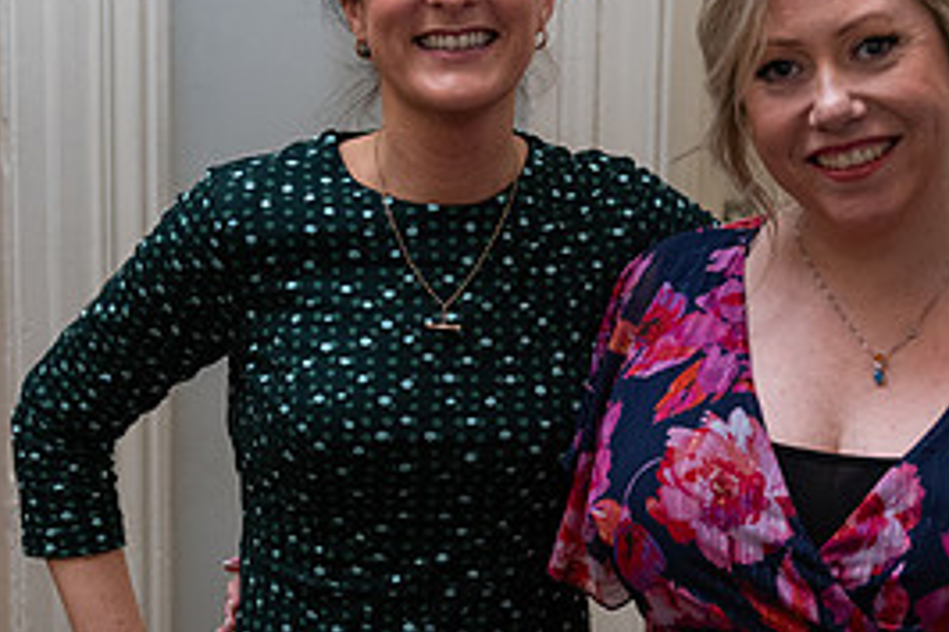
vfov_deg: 16.4
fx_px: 2187
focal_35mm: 83
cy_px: 323
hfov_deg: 24.5
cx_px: 532
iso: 800
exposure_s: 1/160
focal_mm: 38
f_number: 3.5
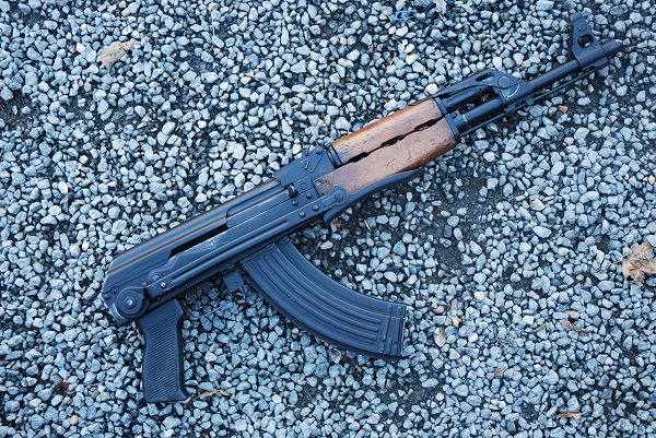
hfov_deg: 42.3
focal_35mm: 46
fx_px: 848
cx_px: 328
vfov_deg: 29.0
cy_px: 219
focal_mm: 31
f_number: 4
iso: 200
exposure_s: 1/40
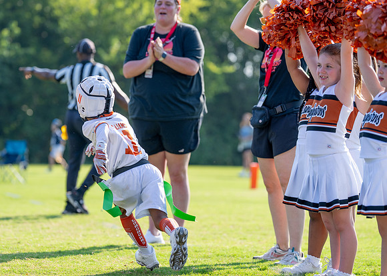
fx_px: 1664
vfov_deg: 9.5
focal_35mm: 151
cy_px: 123
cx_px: 148
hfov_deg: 13.3
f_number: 2.8
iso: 200
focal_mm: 123
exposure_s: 1/1600
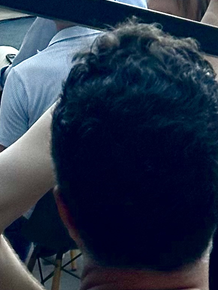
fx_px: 2098
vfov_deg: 7.6
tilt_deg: +2.1
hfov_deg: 5.8
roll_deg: -0.5
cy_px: -311
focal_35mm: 250
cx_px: 397
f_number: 1.78
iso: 64
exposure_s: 1/1107
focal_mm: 6.86
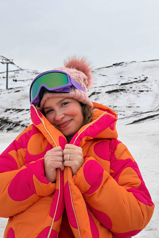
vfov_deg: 39.6
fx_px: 331
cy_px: 119
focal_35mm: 50
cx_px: 70
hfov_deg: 27.0
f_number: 1.78
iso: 64
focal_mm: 6.76
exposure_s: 1/2667
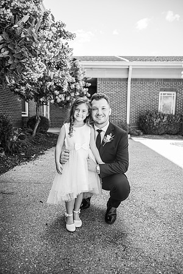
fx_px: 183
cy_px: 137
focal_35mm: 24
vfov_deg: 73.7
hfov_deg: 53.1
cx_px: 92
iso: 160
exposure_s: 1/500
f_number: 2.2
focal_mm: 24
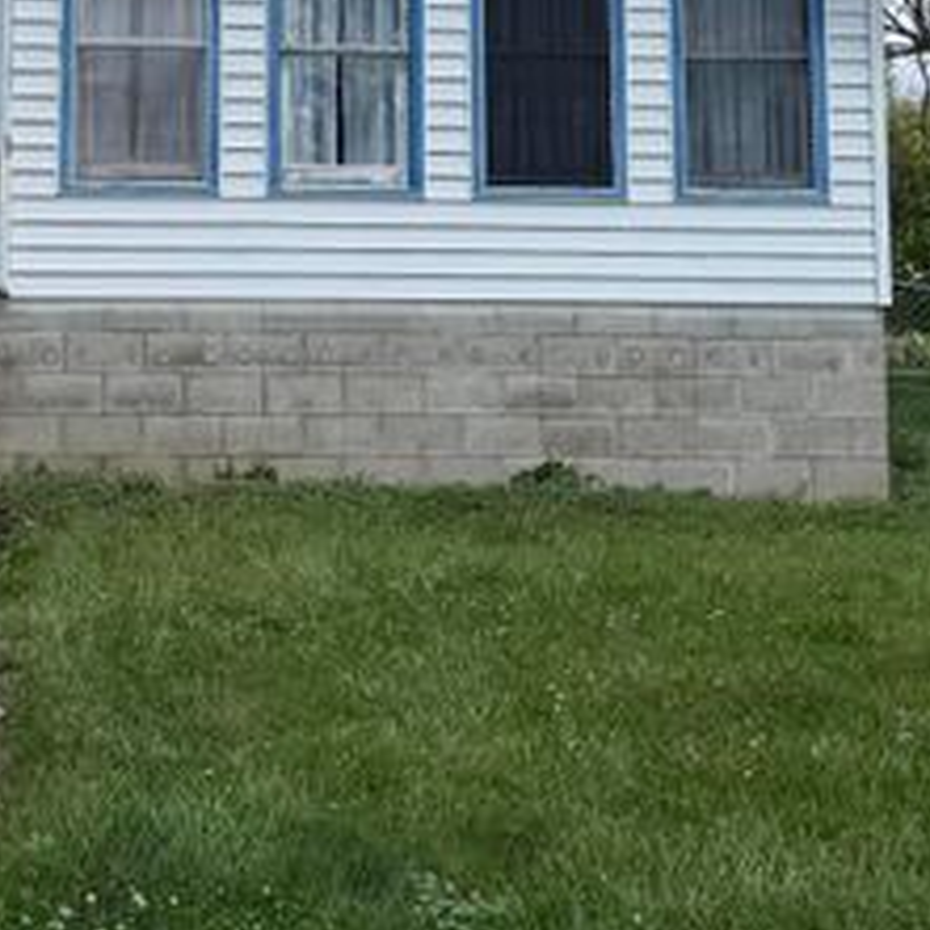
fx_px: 1945
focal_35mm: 64
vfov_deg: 26.0
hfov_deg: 26.5
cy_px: 86
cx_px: 210
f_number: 1.78
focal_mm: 6.76
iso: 80
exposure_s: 1/4608
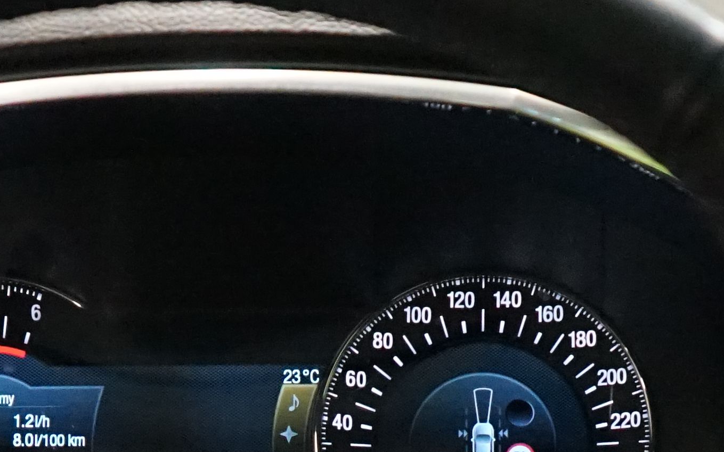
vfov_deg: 9.9
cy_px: 809
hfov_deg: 16.5
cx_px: 222
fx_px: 2486
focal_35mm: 126
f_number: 3.5
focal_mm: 28
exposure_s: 1/100
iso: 6400
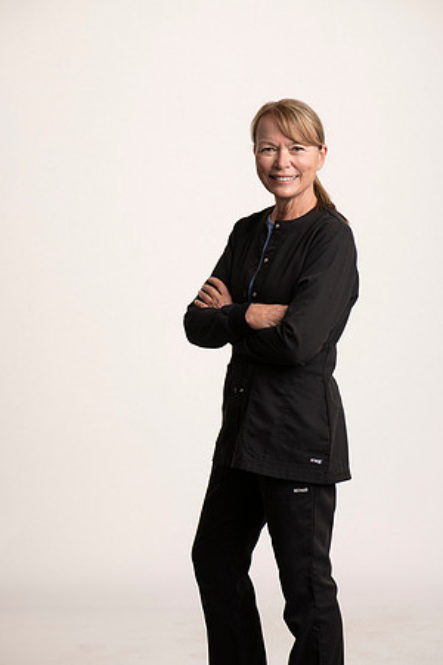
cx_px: 222
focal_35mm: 105
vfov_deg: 19.5
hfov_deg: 13.0
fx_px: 1938
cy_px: 332
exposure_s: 1/125
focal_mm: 105
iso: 64
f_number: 8
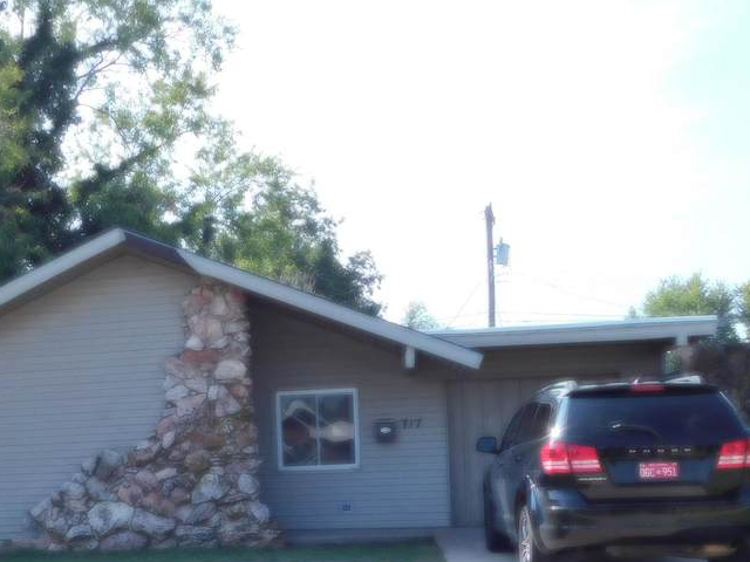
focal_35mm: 48
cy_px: 482
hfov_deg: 39.0
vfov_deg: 29.3
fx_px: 1040
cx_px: 221
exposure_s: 1/800
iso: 125
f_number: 3
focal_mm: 4.1
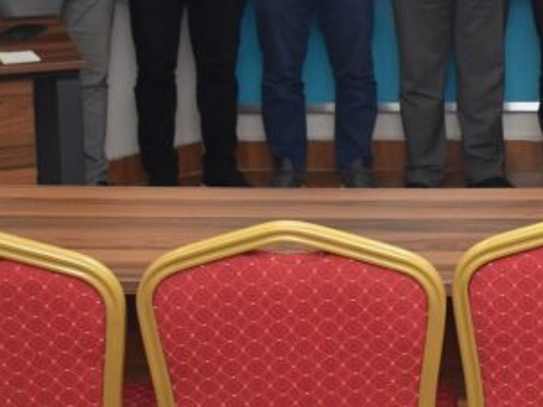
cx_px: 565
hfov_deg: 16.4
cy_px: -56
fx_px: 1835
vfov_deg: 12.4
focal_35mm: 117
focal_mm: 24
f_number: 4
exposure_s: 1/60
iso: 1100
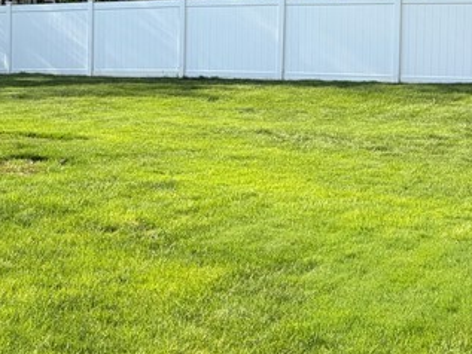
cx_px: -30
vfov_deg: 17.3
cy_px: 30
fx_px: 1146
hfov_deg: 22.2
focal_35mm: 84
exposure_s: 1/2451
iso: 64
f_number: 1.6
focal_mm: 5.96
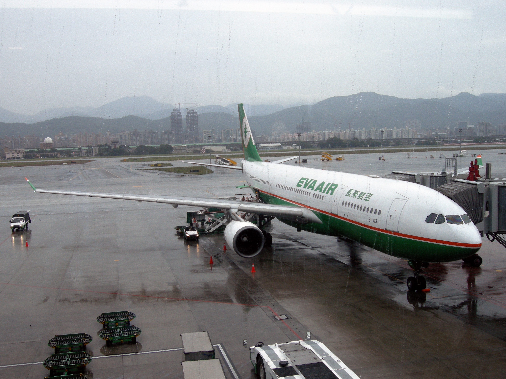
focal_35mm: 36
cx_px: 252
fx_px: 526
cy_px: 192
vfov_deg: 39.7
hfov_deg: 51.4
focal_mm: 7.5
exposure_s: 1/62.6
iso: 123
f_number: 5.4
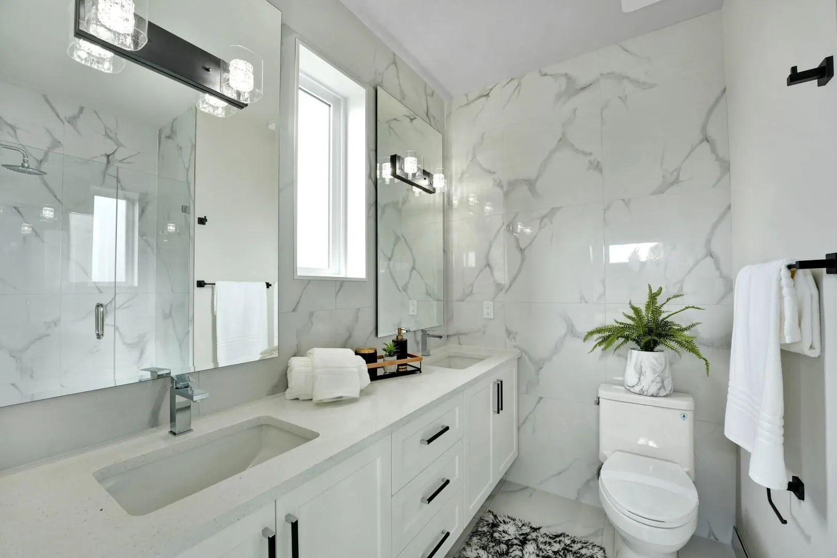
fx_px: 325
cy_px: 279
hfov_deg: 104.3
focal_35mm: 14
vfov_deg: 81.2
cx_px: 418
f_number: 8
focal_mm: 14
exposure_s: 1/60
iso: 400
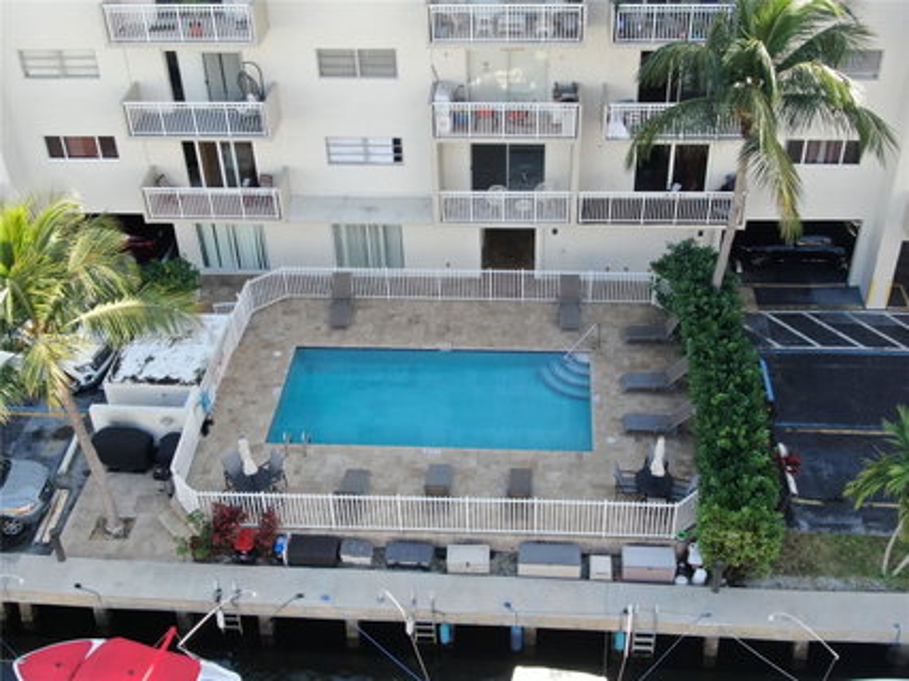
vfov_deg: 33.6
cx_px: 454
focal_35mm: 43
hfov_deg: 43.9
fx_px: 1129
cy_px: 340
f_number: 3.6
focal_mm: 7.39
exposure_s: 1/200
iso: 100
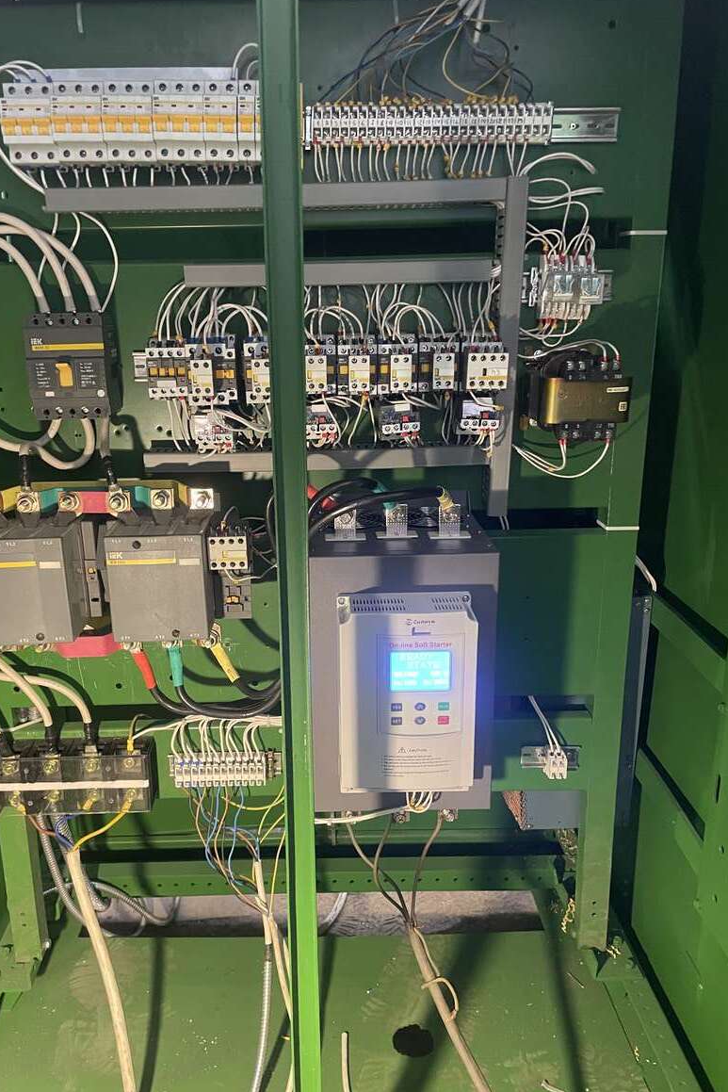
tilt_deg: -15.2
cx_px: 310
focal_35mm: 28
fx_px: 849
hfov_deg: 46.3
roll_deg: -0.9
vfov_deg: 65.5
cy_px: 544
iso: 500
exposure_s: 1/33
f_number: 1.6
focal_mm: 4.2
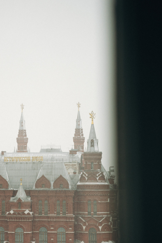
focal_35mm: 111
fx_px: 749
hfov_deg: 12.3
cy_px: 121
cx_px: 29
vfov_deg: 18.4
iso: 1000
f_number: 2.8
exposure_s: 1/6400
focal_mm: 72
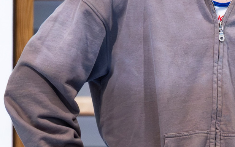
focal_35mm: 1239
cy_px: -23
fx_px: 7934
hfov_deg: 1.7
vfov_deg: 1.1
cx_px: 354
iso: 3200
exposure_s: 1/320
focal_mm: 200
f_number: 2.8
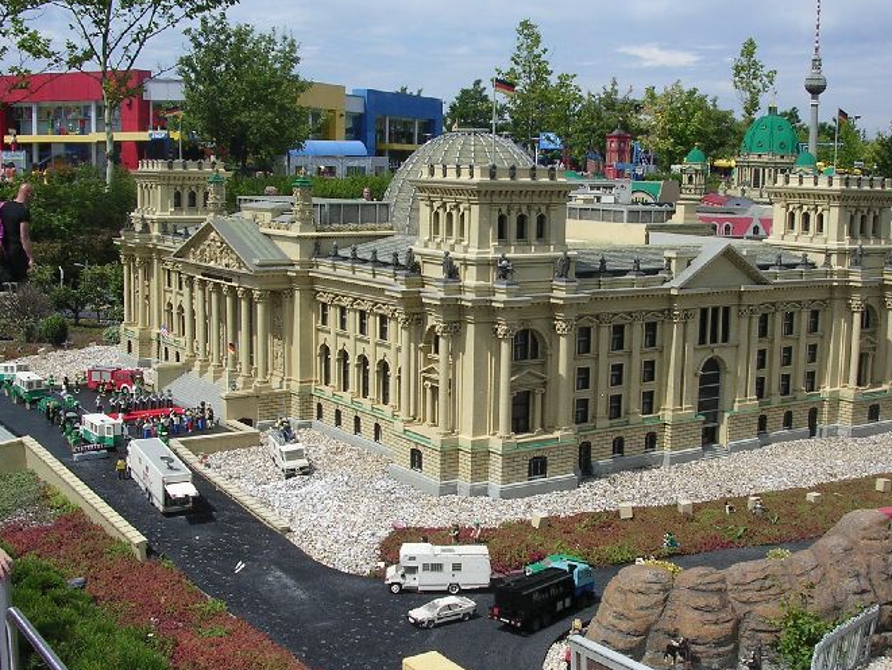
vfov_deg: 31.5
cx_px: 533
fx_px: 1186
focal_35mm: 46
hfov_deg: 41.1
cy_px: 347
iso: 100
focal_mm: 5.8
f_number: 5.6
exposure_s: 1/416
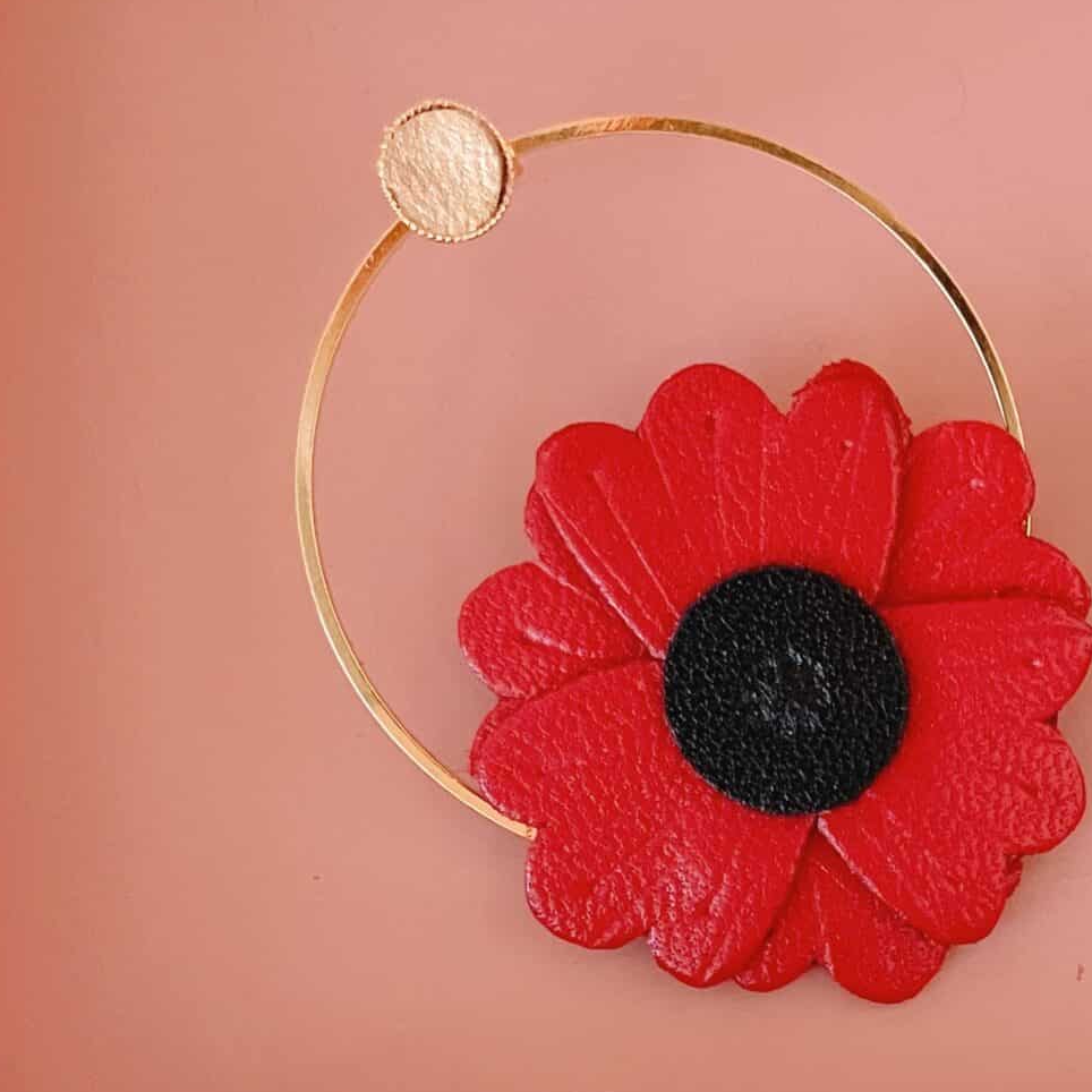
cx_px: 1040
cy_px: 1145
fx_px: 2177
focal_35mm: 61
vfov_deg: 26.3
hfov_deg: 26.9
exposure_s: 1/60
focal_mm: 4.2
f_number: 1.6
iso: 200
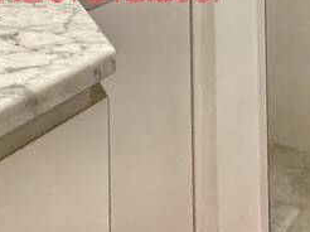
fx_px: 734
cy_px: -193
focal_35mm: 82
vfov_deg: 15.3
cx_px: 76
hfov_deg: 23.6
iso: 100
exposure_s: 1/120
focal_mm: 2.22
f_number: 2.2
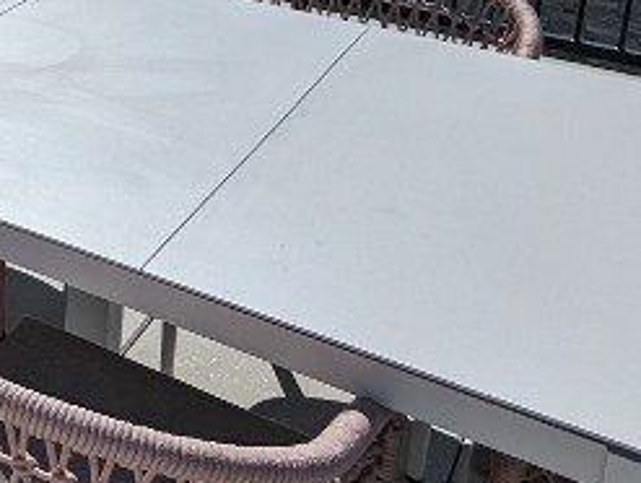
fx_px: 1224
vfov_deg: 20.2
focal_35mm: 66
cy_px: -171
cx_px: -275
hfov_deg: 24.1
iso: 56
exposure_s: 1/5405
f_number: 2.2
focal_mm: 2.35
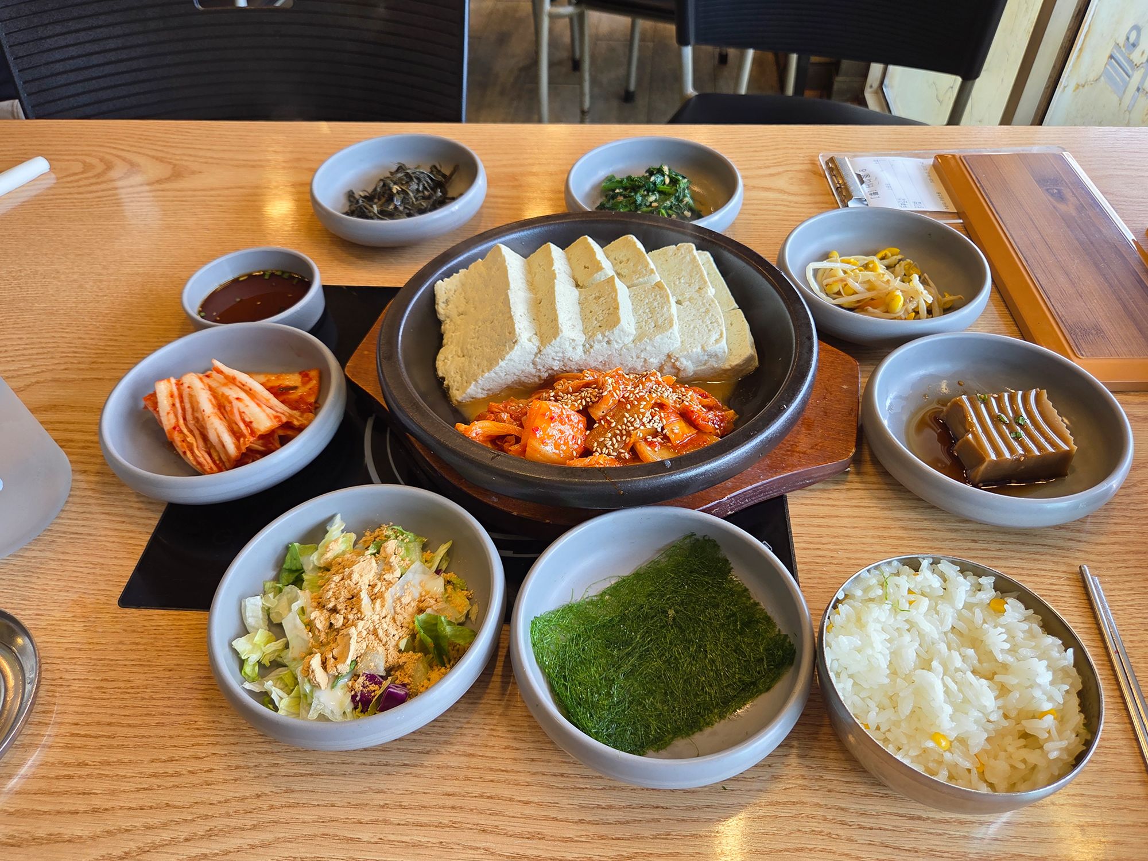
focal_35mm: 23
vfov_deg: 58.9
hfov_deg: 73.9
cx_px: 574
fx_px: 763
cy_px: 430
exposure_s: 1/120
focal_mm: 5.4
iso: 80
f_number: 1.8
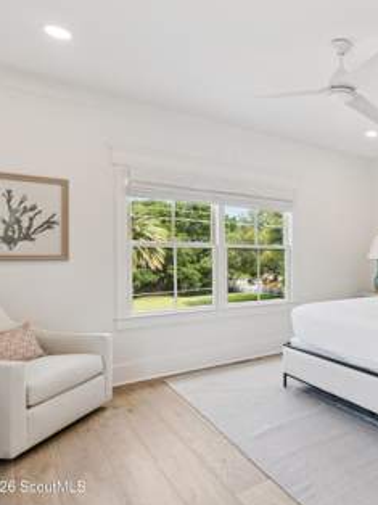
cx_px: 357
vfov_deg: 69.4
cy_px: 252
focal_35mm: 25
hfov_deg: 47.7
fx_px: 364
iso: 250
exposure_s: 1/40
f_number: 8
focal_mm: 17
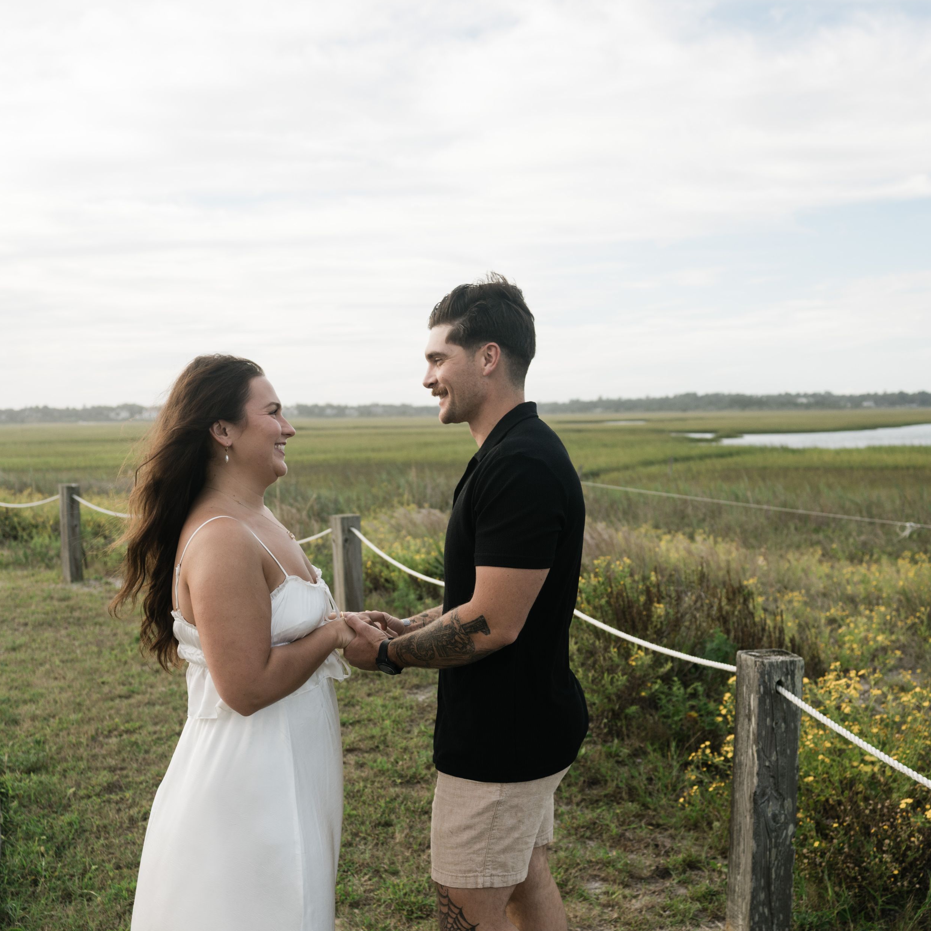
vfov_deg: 45.3
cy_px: 629
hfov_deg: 46.0
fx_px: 1095
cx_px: 469
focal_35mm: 36
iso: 160
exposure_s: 1/1000
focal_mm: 28
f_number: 4
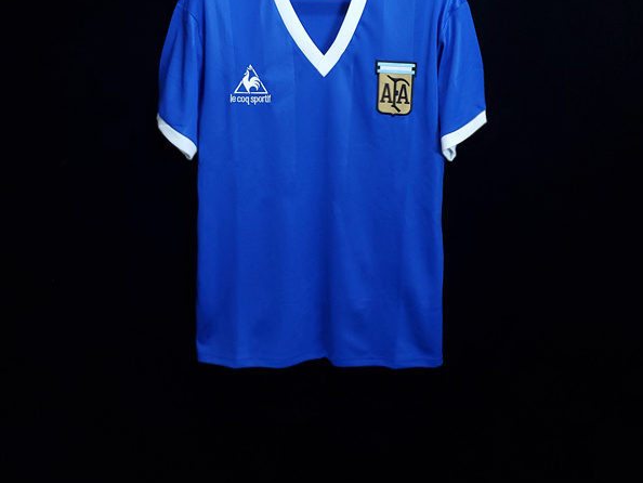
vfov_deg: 39.5
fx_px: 650
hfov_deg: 52.6
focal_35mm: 35
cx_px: 324
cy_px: 115
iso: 200
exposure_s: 1/30
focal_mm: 4.3
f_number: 1.5
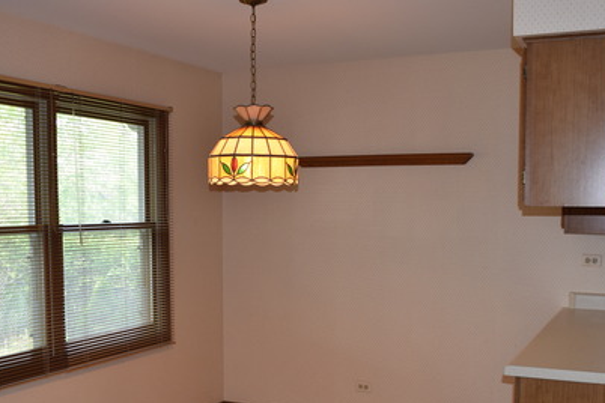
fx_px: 723
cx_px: 286
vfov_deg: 30.7
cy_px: 297
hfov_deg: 45.4
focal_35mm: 43
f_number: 5
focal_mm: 18
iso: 800
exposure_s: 1/100
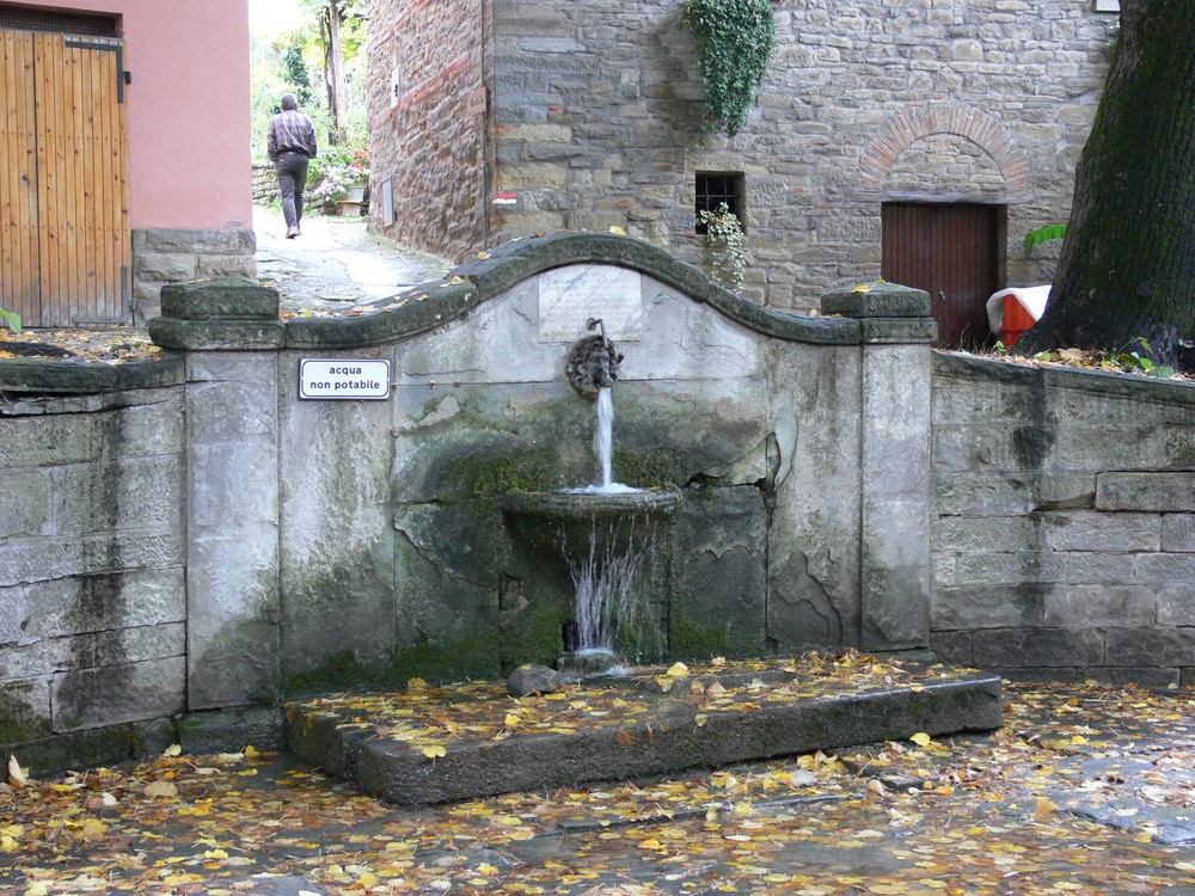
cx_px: 598
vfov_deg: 25.7
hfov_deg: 33.8
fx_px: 1968
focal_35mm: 57
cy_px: 448
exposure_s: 1/30
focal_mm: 12
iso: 200
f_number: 3.2
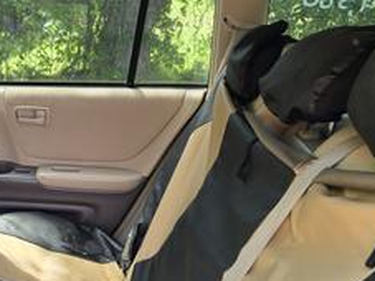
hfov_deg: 34.5
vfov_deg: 27.9
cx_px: 10
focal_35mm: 51
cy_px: 231
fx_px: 552
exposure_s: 1/180
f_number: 1.7
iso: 80
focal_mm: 6.25
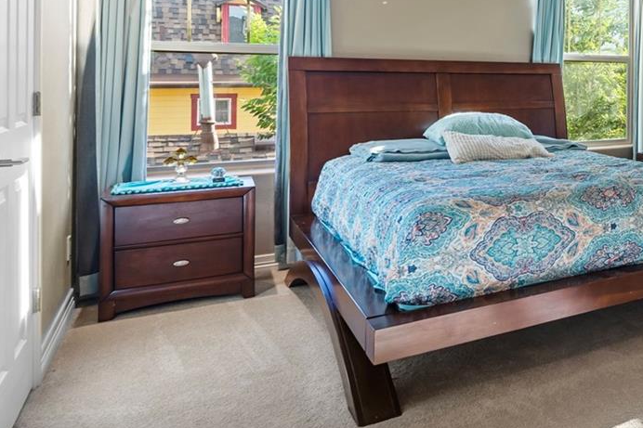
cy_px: 58
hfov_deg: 40.5
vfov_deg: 34.3
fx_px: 661
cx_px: 727
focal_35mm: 37
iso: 200
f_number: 7.1
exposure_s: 1/20
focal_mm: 16
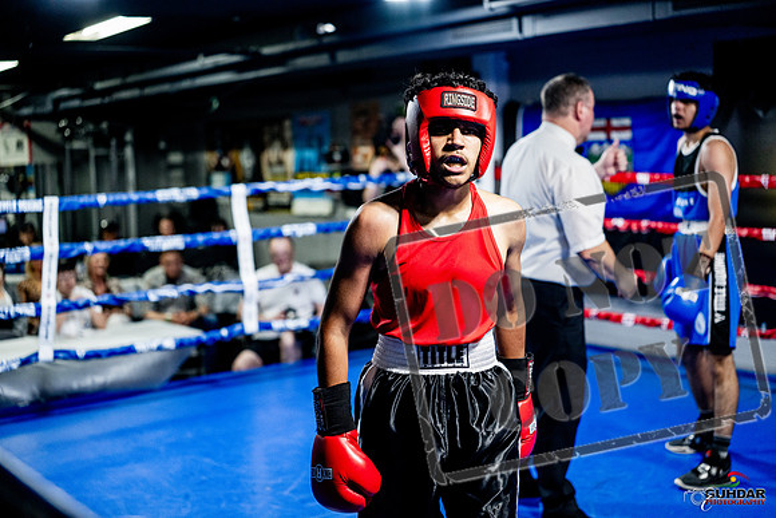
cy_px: 259
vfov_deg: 27.0
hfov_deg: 39.6
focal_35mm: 50
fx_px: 1078
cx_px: 388
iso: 4000
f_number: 2
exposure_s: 1/1000
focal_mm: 50
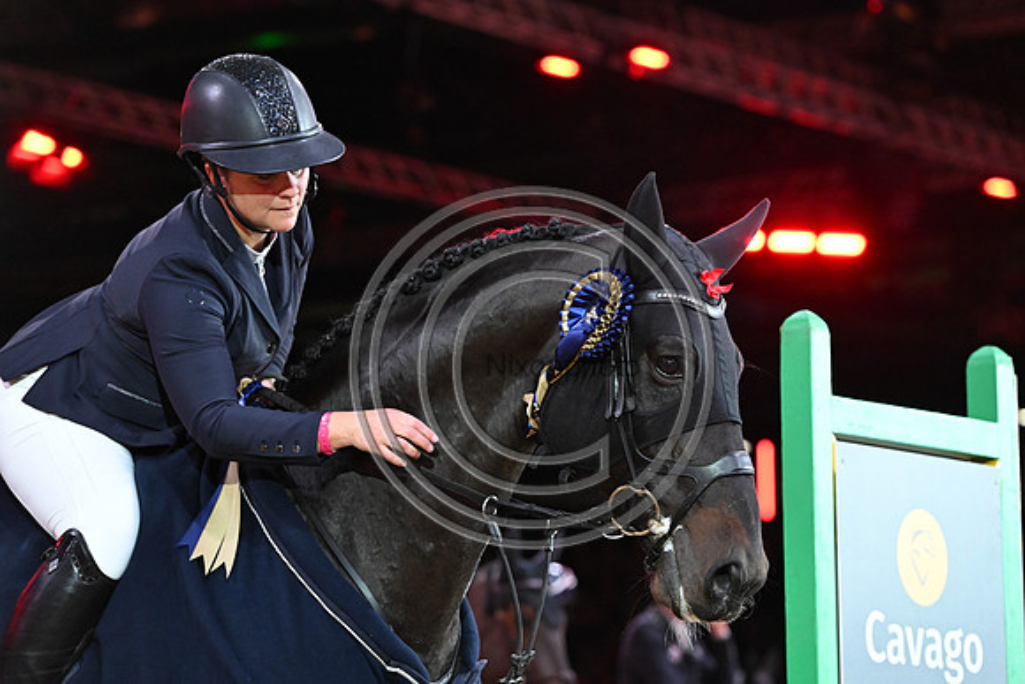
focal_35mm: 175
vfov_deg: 7.9
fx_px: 4984
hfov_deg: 11.7
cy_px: 342
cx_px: 512
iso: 6400
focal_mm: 175
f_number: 5.6
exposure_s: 1/500
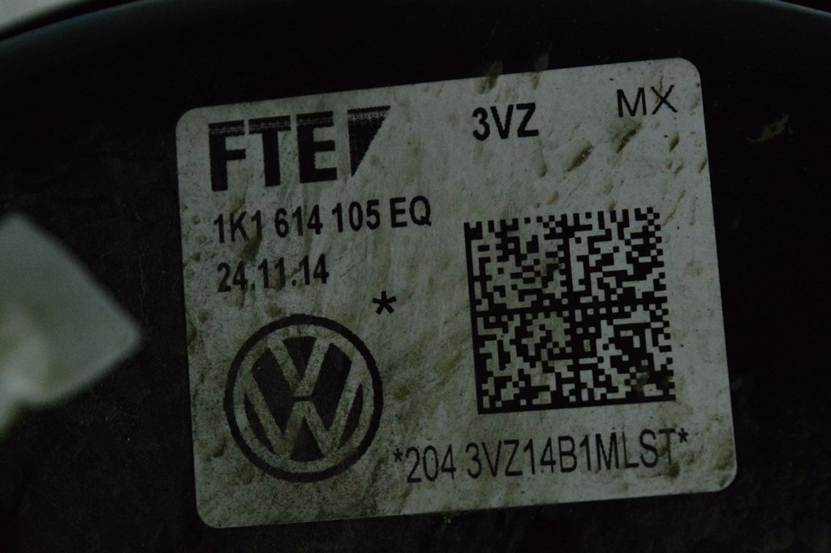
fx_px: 1903
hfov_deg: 24.6
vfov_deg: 16.5
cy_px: 276
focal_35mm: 82
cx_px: 416
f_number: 5.6
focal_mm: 55
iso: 6400
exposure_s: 1/1000
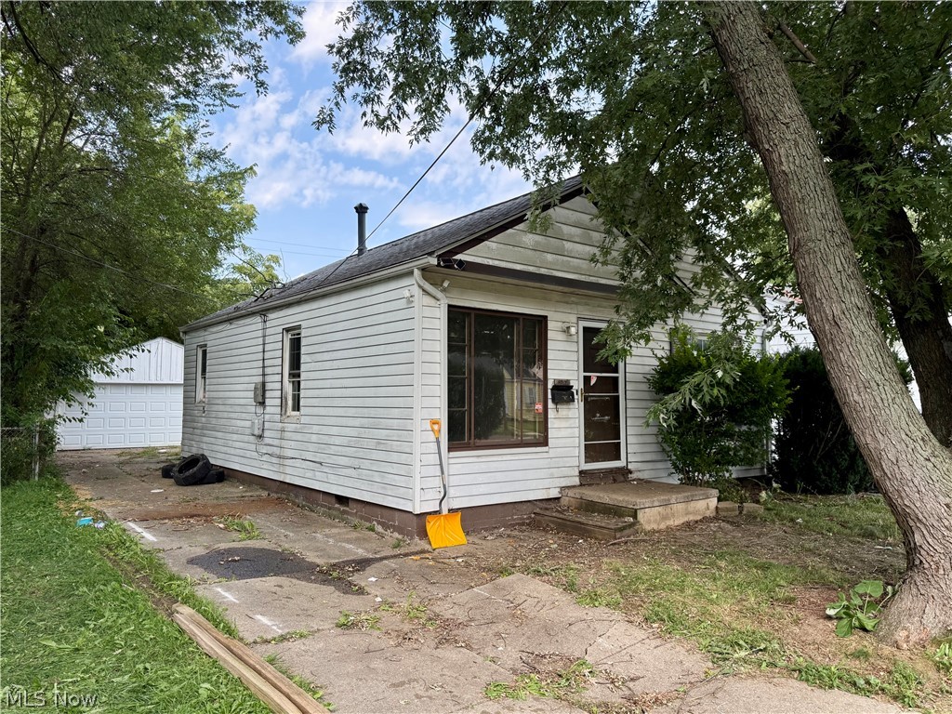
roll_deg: -0.2
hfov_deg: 71.6
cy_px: 357
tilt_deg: +4.3
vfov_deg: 56.8
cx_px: 476
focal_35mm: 24
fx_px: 660
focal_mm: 6.76
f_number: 1.78
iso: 100
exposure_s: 1/1032
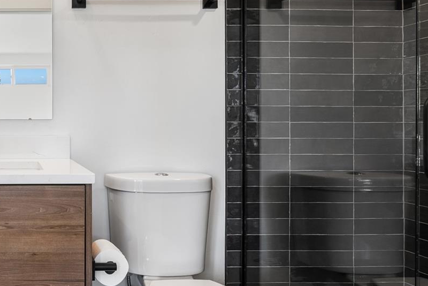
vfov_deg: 41.1
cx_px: 18
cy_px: 125
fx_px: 381
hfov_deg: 49.9
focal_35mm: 32
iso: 200
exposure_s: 1/2
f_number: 8
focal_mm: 16
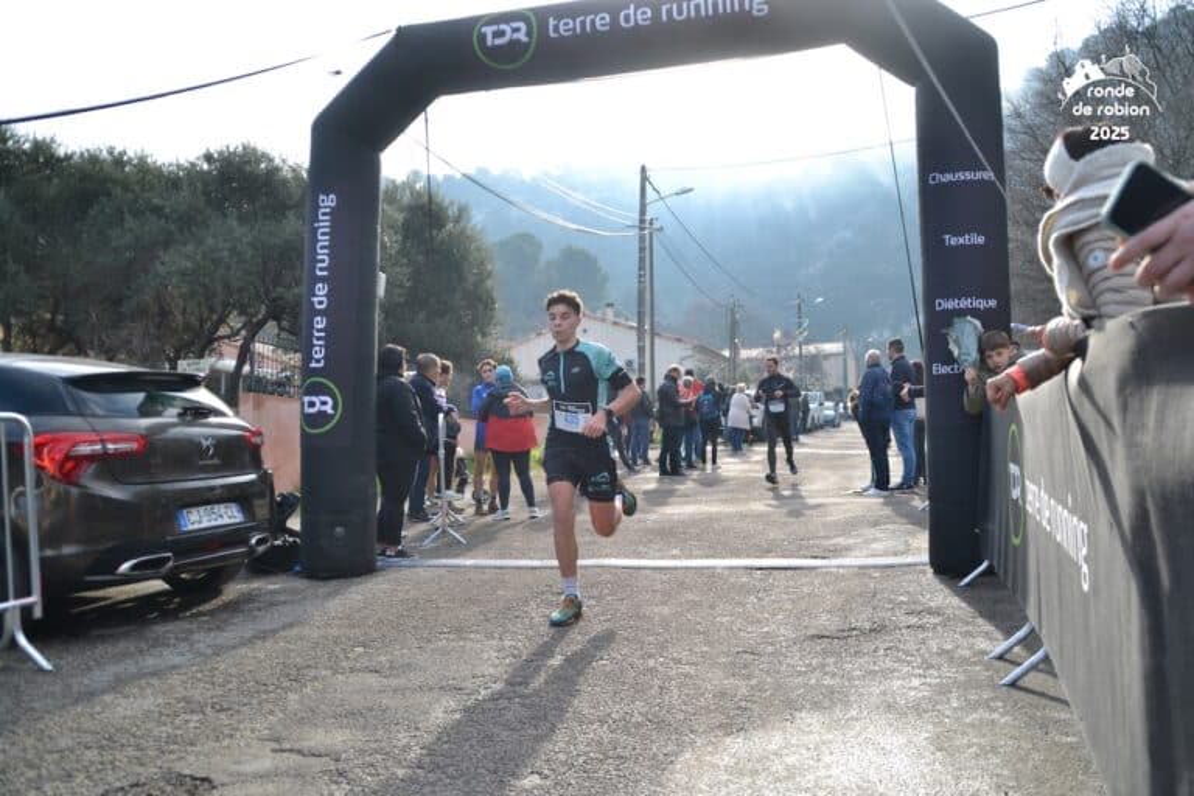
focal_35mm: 27
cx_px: 597
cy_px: 398
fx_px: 895
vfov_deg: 47.9
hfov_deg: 67.4
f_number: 4.5
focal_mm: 18
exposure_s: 1/1000
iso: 400
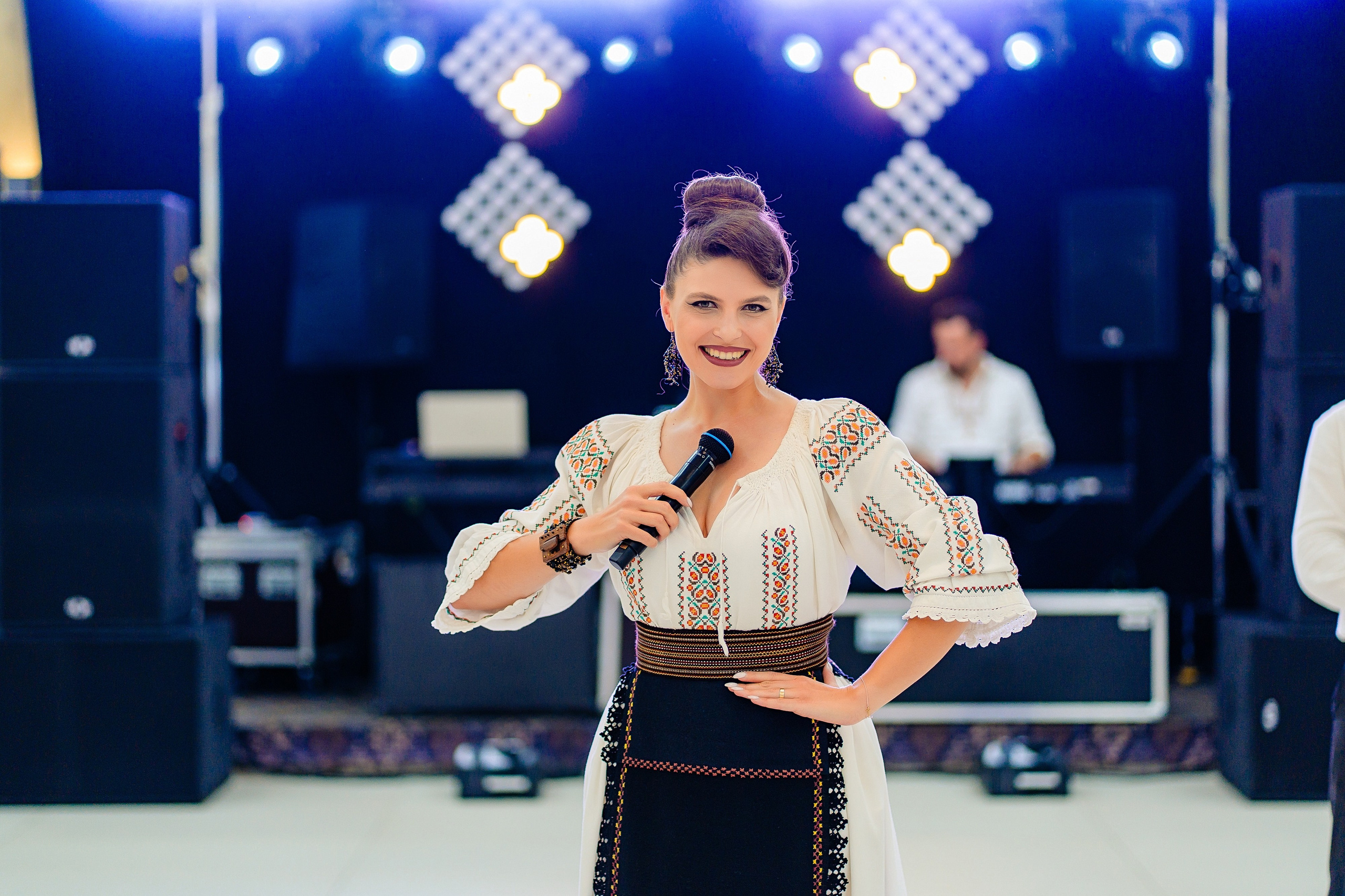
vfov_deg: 16.1
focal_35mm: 85
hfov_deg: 23.9
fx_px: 3176
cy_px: 448
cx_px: 672
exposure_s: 1/250
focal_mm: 85
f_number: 1.8
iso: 800
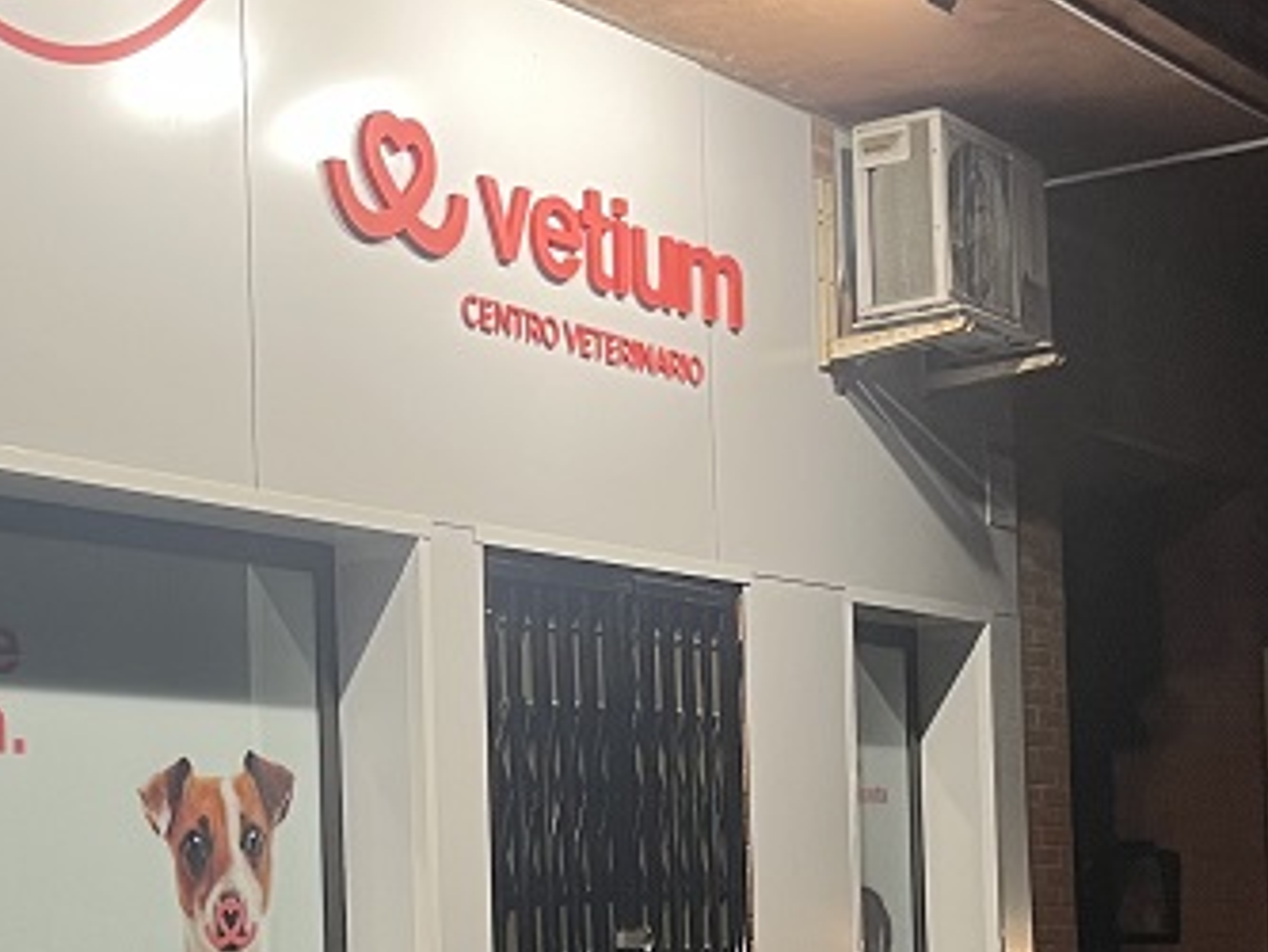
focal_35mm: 78
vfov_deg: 18.7
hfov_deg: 24.4
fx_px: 2858
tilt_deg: +1.8
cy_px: 811
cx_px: 164
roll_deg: +2.4
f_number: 1.6
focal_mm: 5.1
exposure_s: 1/50
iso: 64
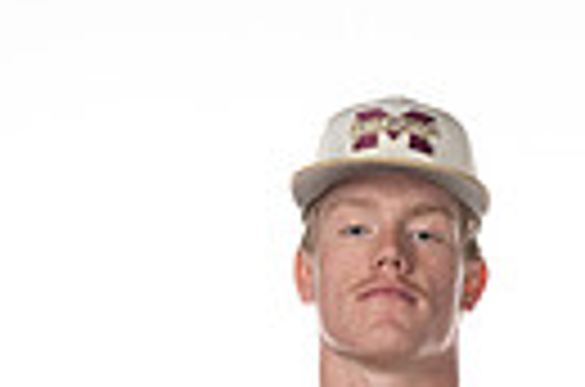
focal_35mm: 132
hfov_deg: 15.6
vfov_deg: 9.2
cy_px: 945
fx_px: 2140
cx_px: 364
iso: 400
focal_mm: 38
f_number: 6.3
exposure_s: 1/250
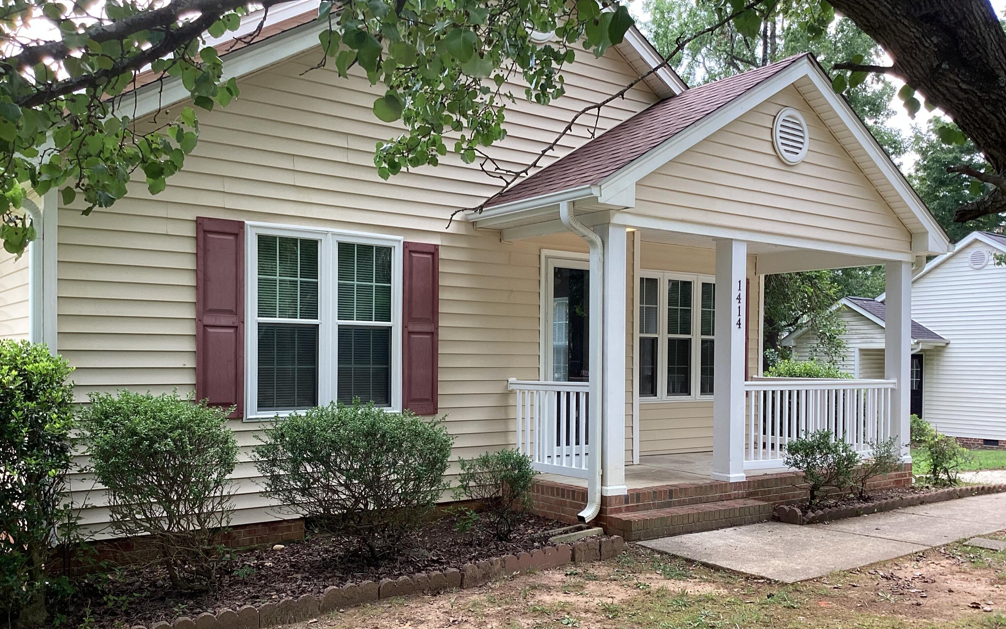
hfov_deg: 58.1
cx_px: 502
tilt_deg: -1.3
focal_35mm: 33
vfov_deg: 38.2
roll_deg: -0.2
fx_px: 905
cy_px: 368
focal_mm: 3.3
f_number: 2.4
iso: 40
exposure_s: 1/120
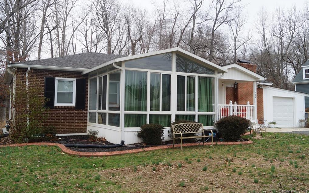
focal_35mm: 34
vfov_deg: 37.3
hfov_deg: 56.7
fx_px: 286
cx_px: 155
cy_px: 90
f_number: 7.1
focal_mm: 22
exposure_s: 1/100
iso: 100
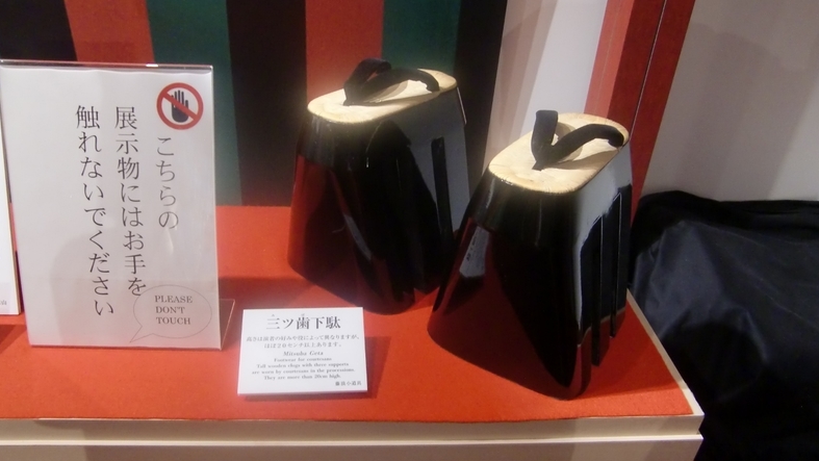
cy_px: 258
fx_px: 673
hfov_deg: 62.6
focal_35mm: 31
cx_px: 406
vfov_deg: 37.7
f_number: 2.6
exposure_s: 1/30
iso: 400
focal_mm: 4.9
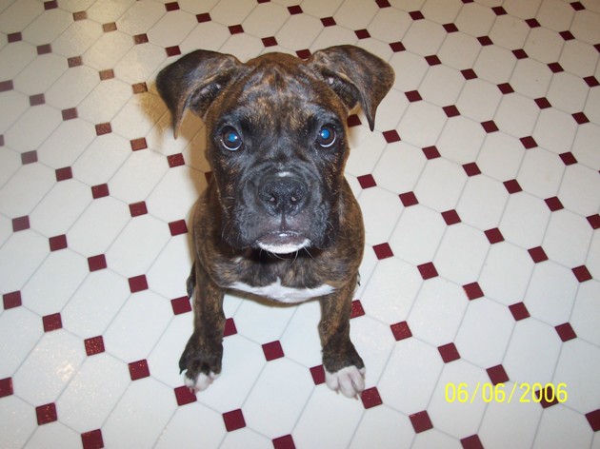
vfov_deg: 38.6
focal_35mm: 37
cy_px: 224
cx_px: 300
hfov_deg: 50.2
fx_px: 641
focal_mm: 5.6
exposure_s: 1/60
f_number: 2.8
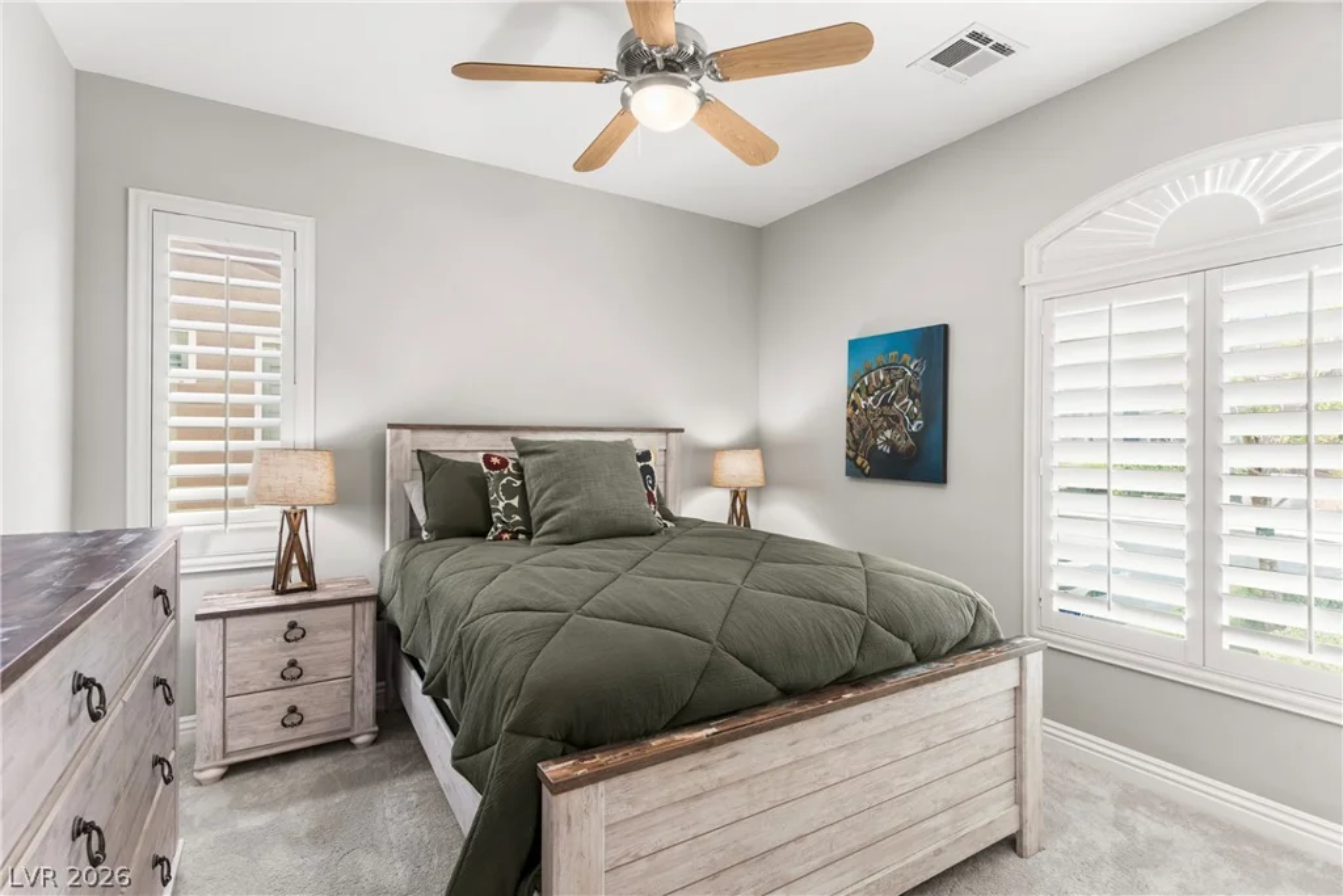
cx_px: 672
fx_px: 634
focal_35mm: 17
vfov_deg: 70.5
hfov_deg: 93.3
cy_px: 448
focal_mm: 17
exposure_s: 1/6
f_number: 8
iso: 400
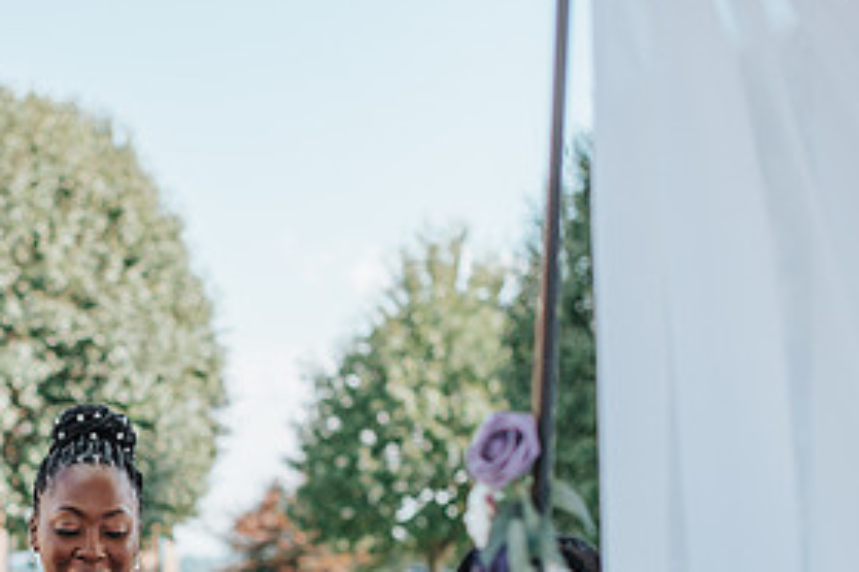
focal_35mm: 106
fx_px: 2528
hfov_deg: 18.9
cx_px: 83
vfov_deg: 12.7
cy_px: 577
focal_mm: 50
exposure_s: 1/1600
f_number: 2.5
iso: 200
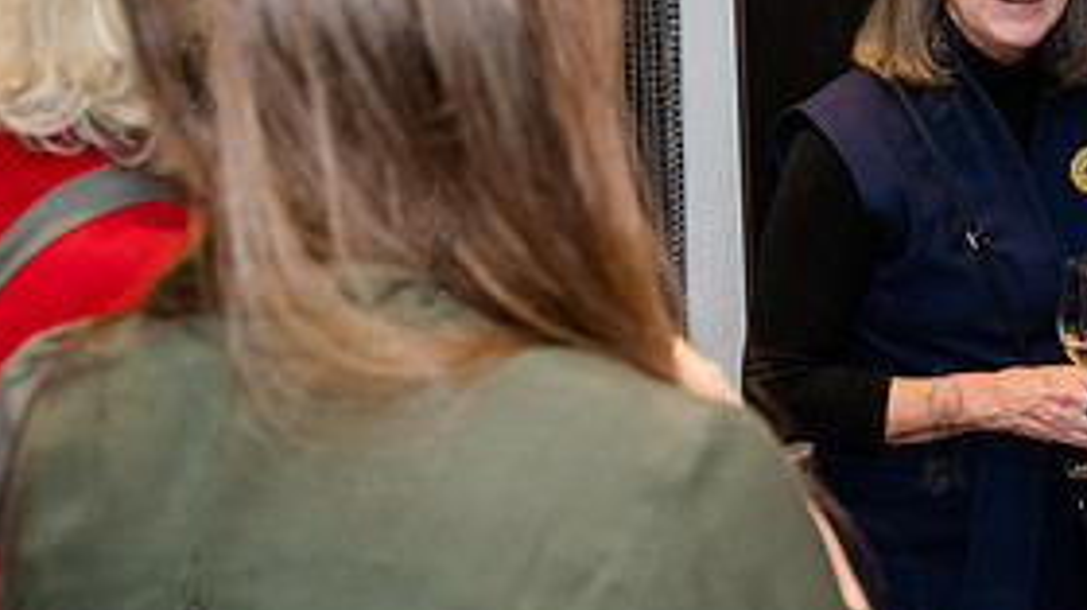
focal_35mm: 76
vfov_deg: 15.6
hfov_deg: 27.1
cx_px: 939
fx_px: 2189
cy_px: 51
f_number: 5
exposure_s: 1/200
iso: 6400
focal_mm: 35
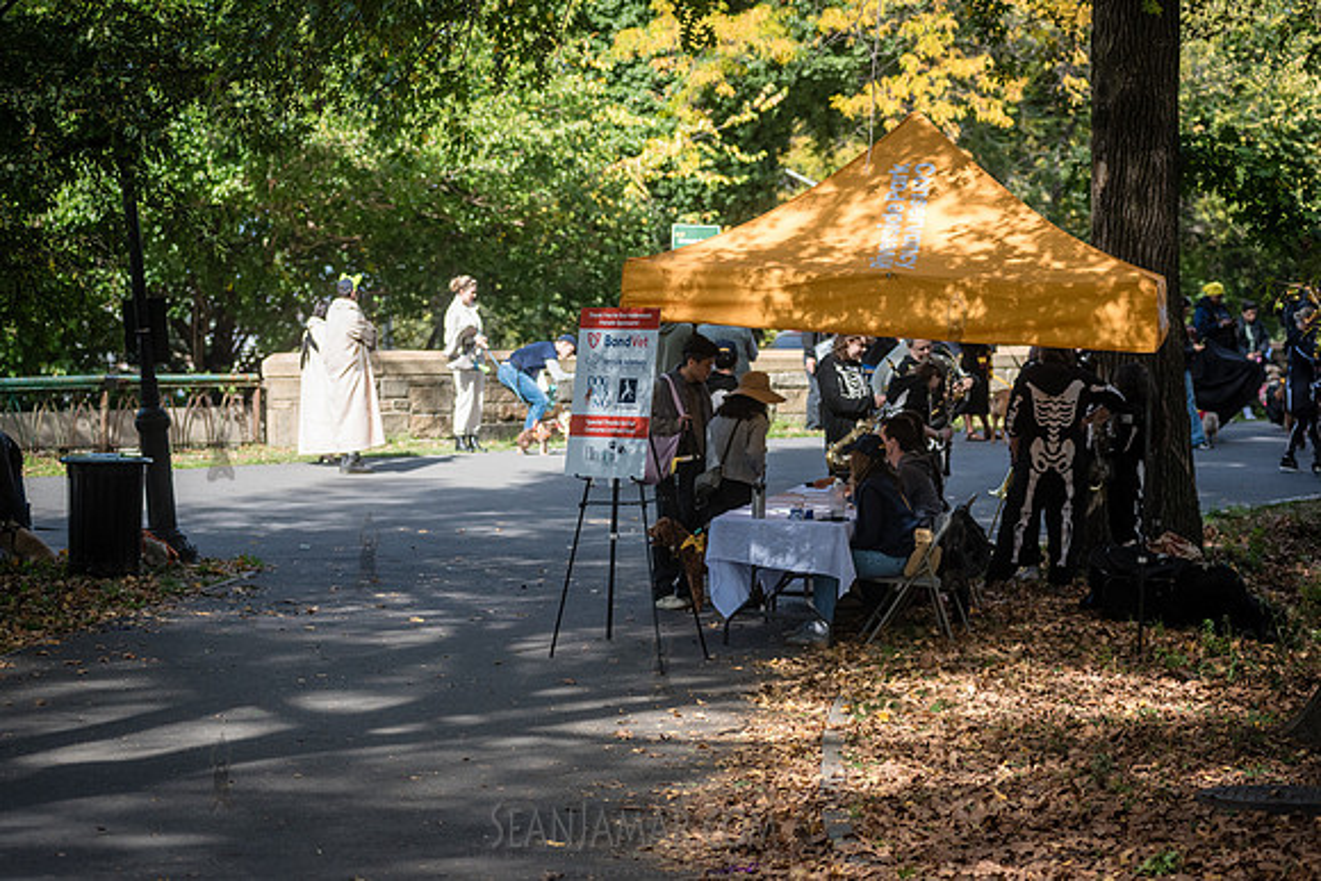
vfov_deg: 13.0
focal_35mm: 105
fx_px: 3854
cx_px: 660
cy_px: 440
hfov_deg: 19.5
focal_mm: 105
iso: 1000
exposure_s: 1/3200
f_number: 4
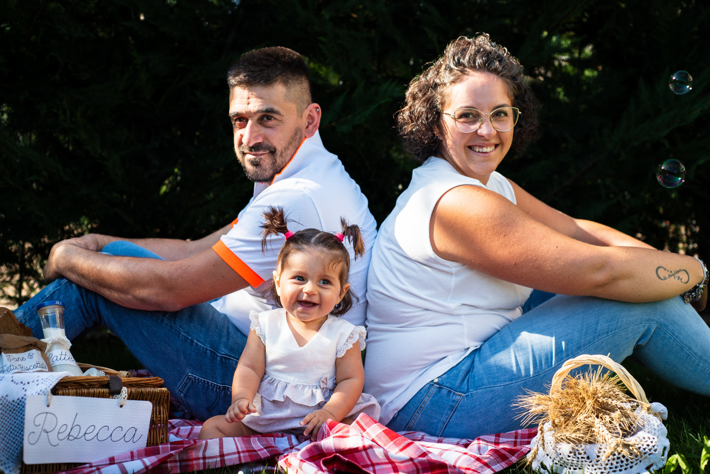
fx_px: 987
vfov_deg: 27.0
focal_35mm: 50
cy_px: 237
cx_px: 355
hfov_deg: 39.6
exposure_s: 1/1000
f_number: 4.5
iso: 250
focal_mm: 50
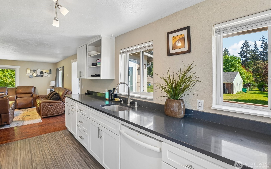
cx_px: 134
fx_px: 126
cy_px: 77
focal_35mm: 17
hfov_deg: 94.4
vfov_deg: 67.9
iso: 400
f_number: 8
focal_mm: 16
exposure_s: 1/40
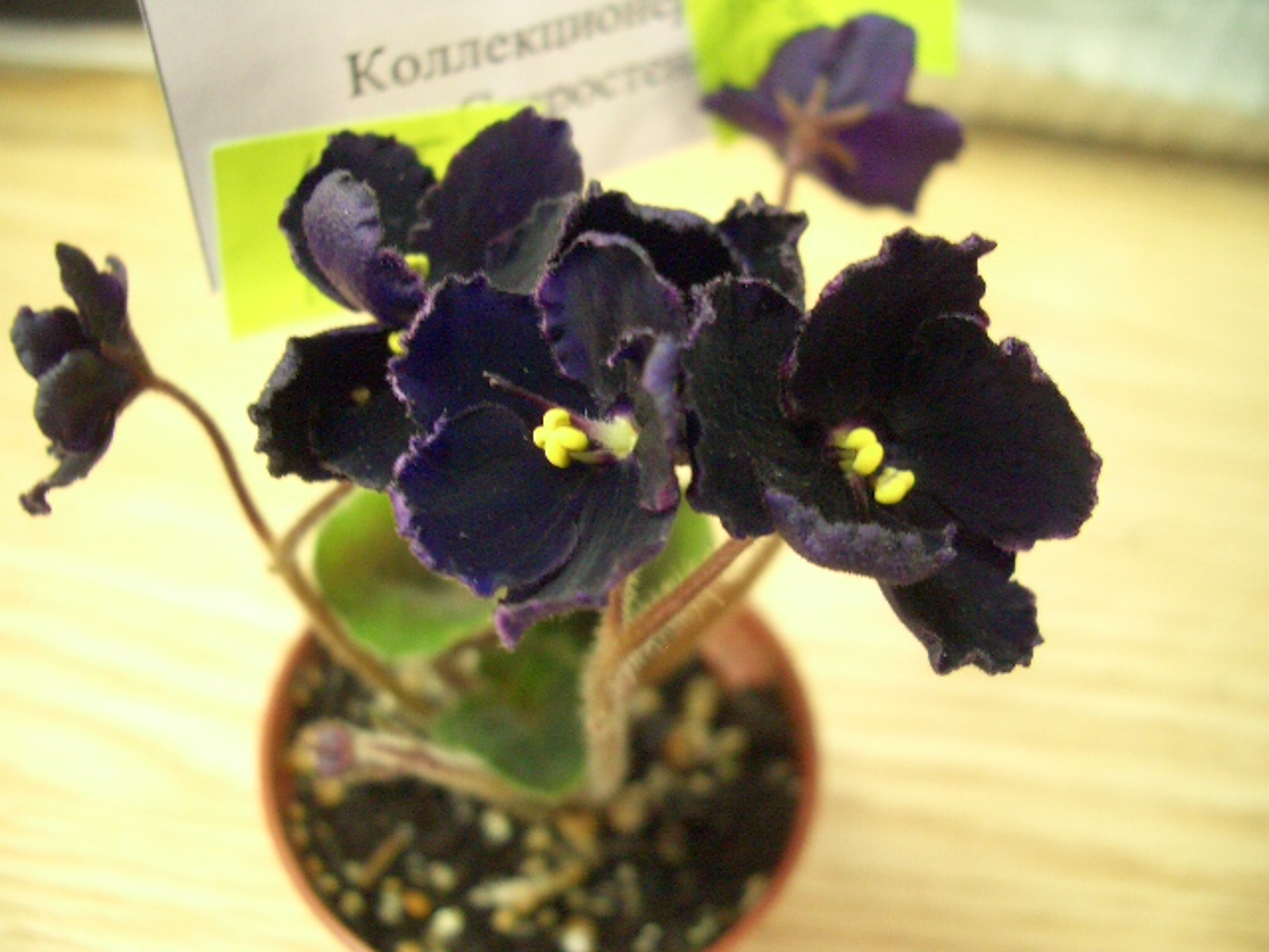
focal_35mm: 35
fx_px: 1283
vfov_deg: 40.7
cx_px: 634
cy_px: 476
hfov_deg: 52.6
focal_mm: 5.8
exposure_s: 1/13
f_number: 2.6
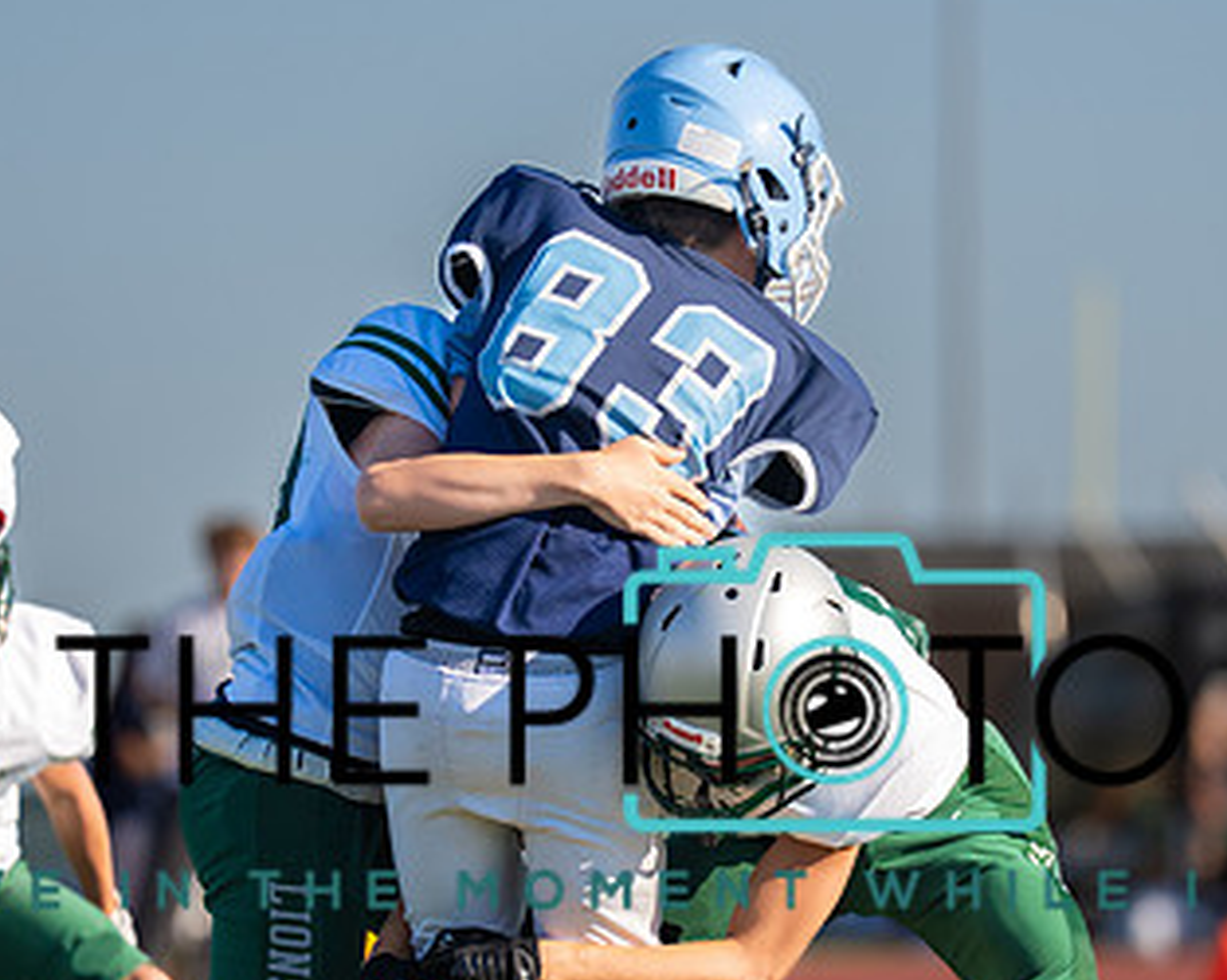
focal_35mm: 438
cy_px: 692
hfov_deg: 4.4
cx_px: 877
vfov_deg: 3.5
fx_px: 15896
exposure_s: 1/4000
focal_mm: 188
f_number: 2.8
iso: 250
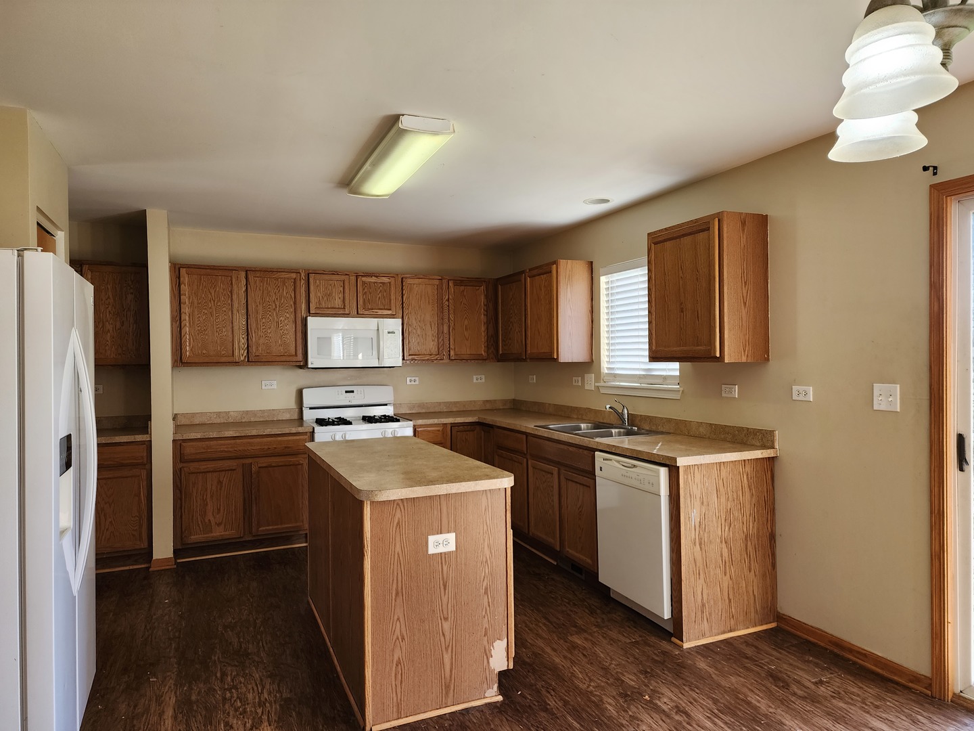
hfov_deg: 73.9
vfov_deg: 58.9
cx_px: 487
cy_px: 366
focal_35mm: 23
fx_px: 647
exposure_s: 1/180
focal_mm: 6.4
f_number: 1.8
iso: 100
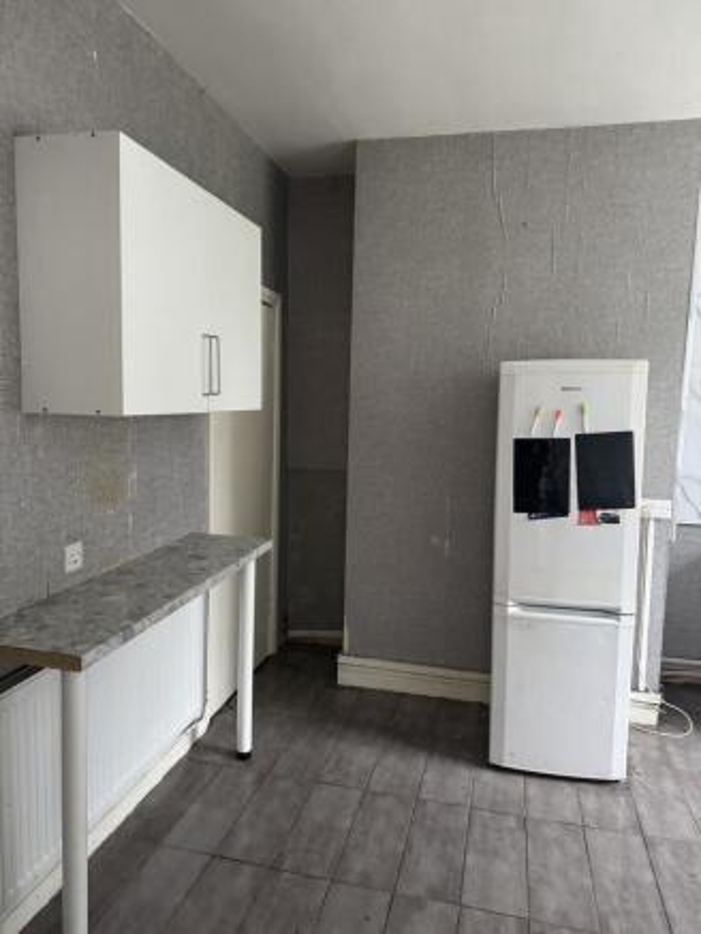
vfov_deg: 71.6
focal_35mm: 24
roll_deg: -3.0
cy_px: 467
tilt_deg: -7.7
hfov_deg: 56.8
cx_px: 350
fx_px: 648
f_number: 1.78
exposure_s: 1/51
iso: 800
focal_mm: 6.76
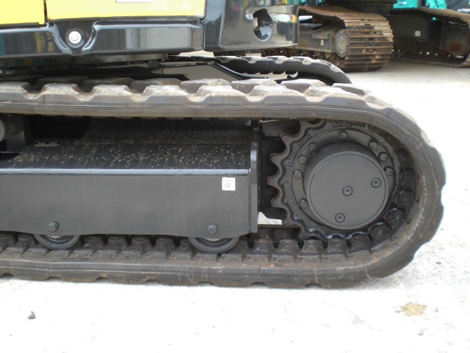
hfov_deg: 49.0
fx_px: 516
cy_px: 176
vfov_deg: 37.7
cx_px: 235
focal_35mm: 38
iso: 64
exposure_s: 1/125
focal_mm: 6.3
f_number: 3.1
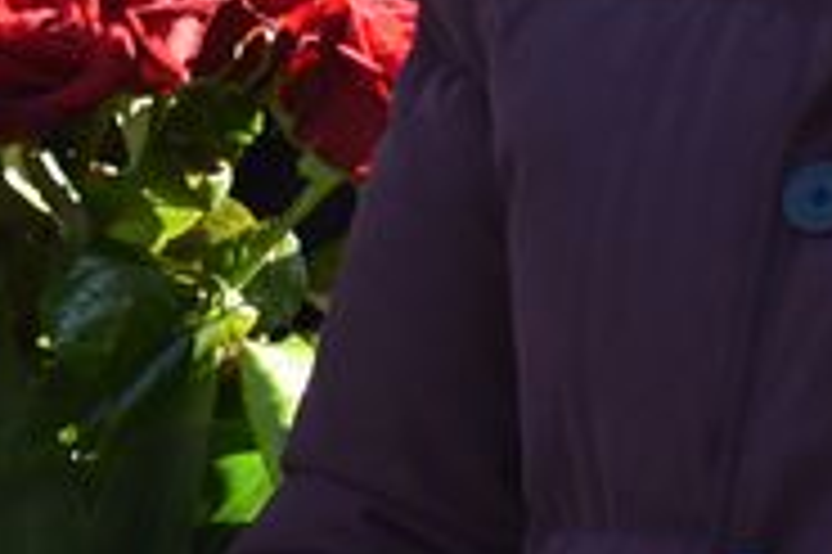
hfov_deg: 2.3
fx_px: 21035
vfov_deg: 1.5
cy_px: -178
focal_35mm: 911
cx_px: 117
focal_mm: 120
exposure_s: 1/640
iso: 320
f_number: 4
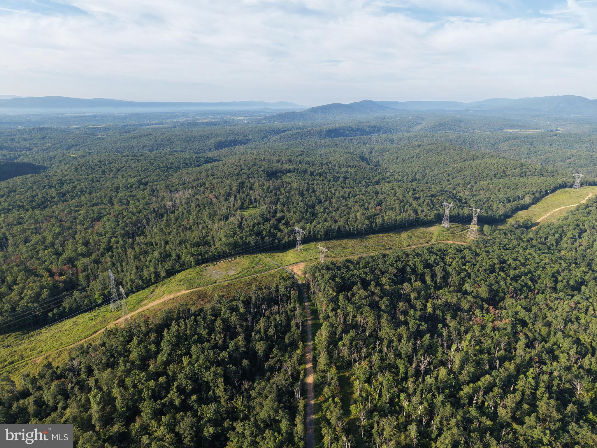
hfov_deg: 71.6
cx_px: 298
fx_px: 414
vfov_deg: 56.8
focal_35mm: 24
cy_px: 224
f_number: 1.8
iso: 100
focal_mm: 8.67
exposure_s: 1/1000
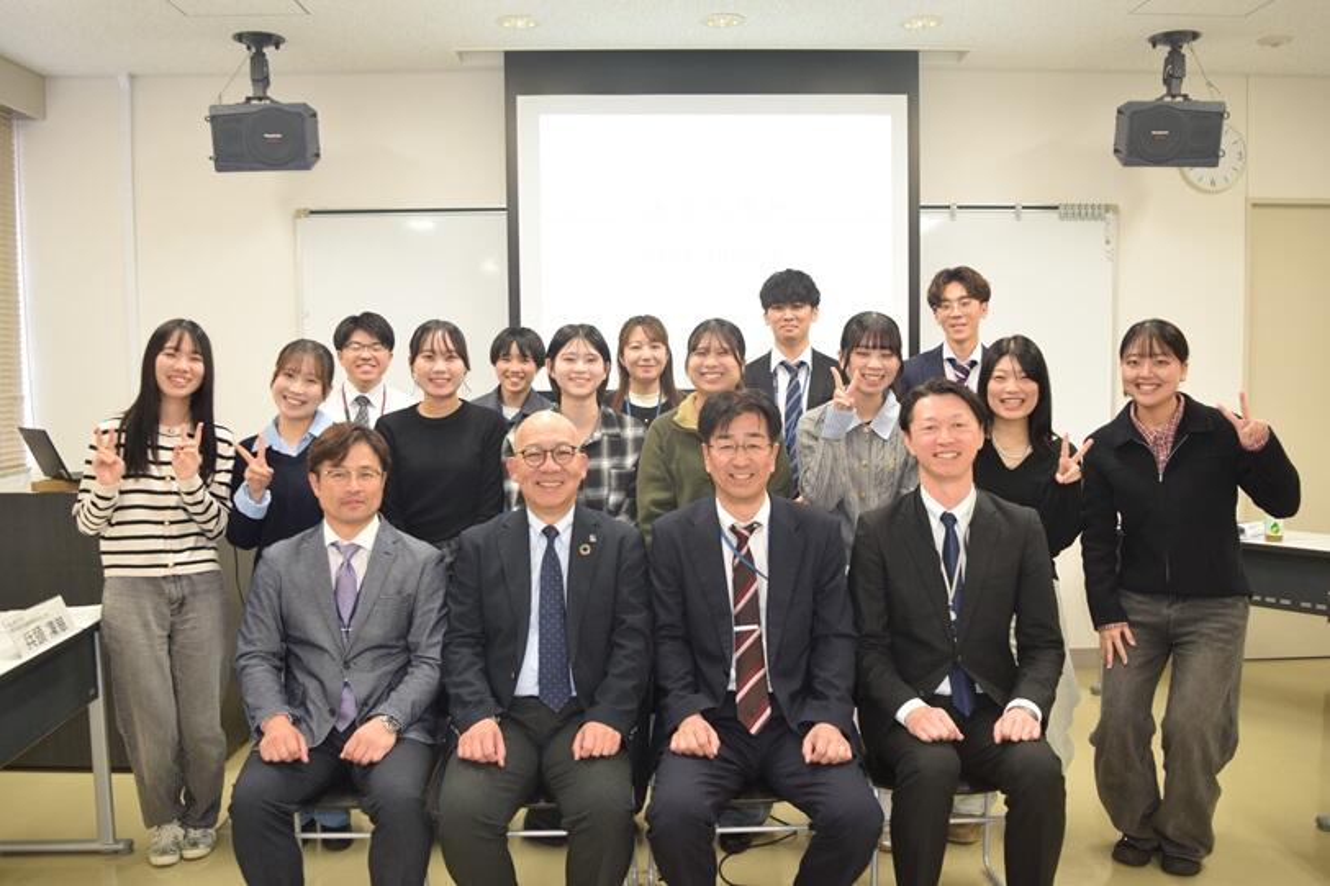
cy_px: 443
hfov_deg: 61.9
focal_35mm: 30
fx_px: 1108
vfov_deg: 43.6
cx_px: 665
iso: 800
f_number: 4.5
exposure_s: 1/80
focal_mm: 20
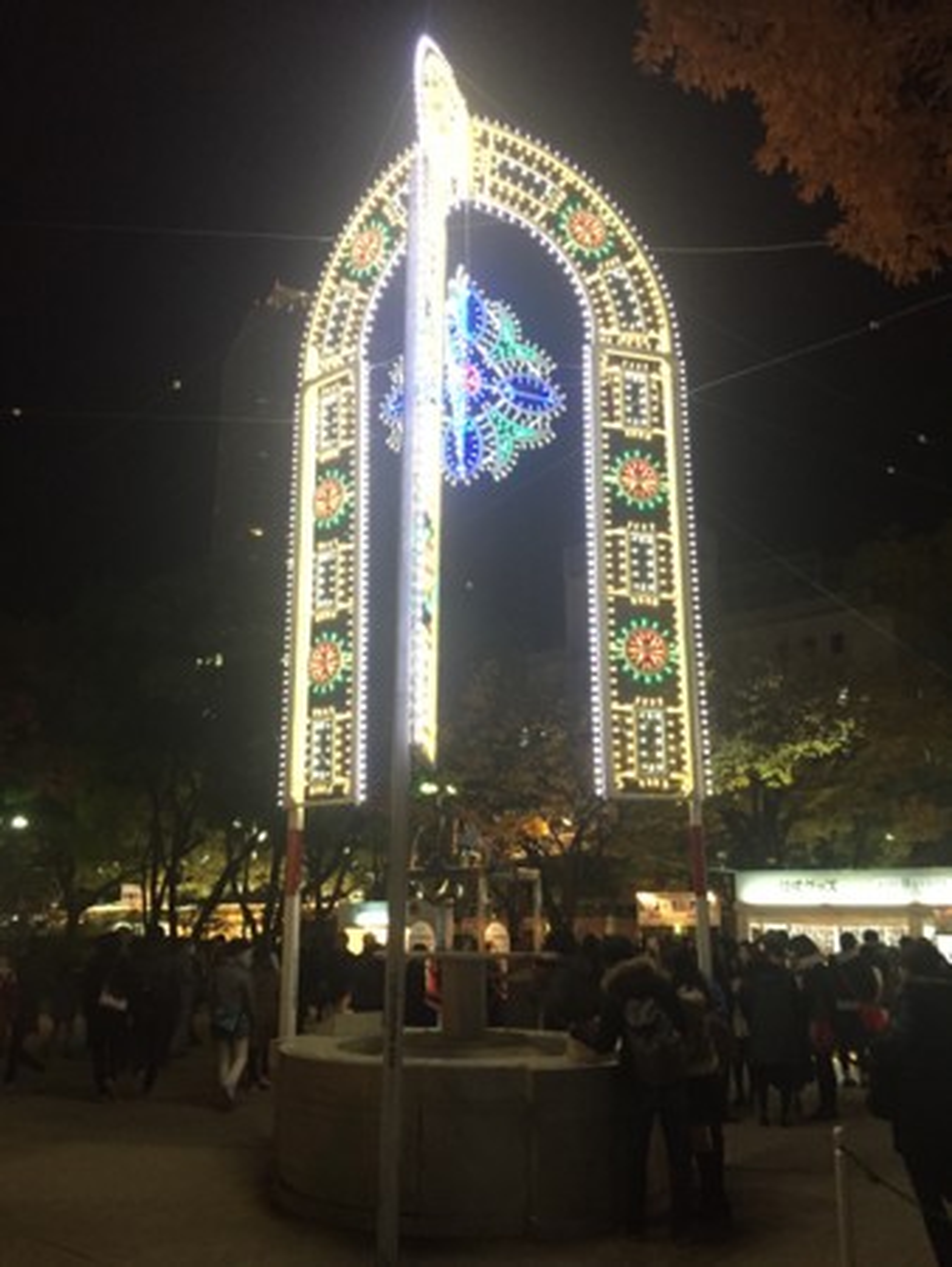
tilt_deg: +16.5
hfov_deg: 48.3
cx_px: 476
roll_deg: +0.4
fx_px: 1062
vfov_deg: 61.6
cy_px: 634
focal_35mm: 29
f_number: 2.2
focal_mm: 4.15
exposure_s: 1/24
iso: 250
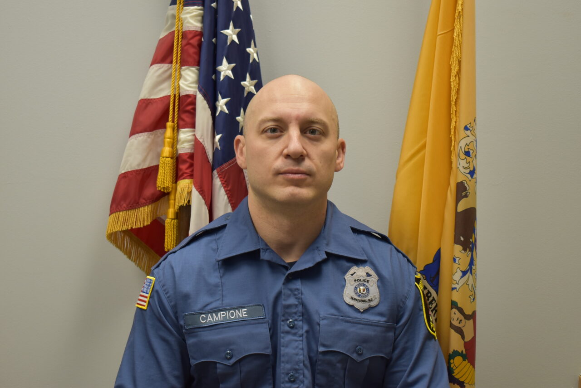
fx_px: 969
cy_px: 194
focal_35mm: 60
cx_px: 290
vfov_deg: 22.7
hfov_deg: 33.4
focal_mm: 40
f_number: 4.8
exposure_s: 1/30
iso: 500
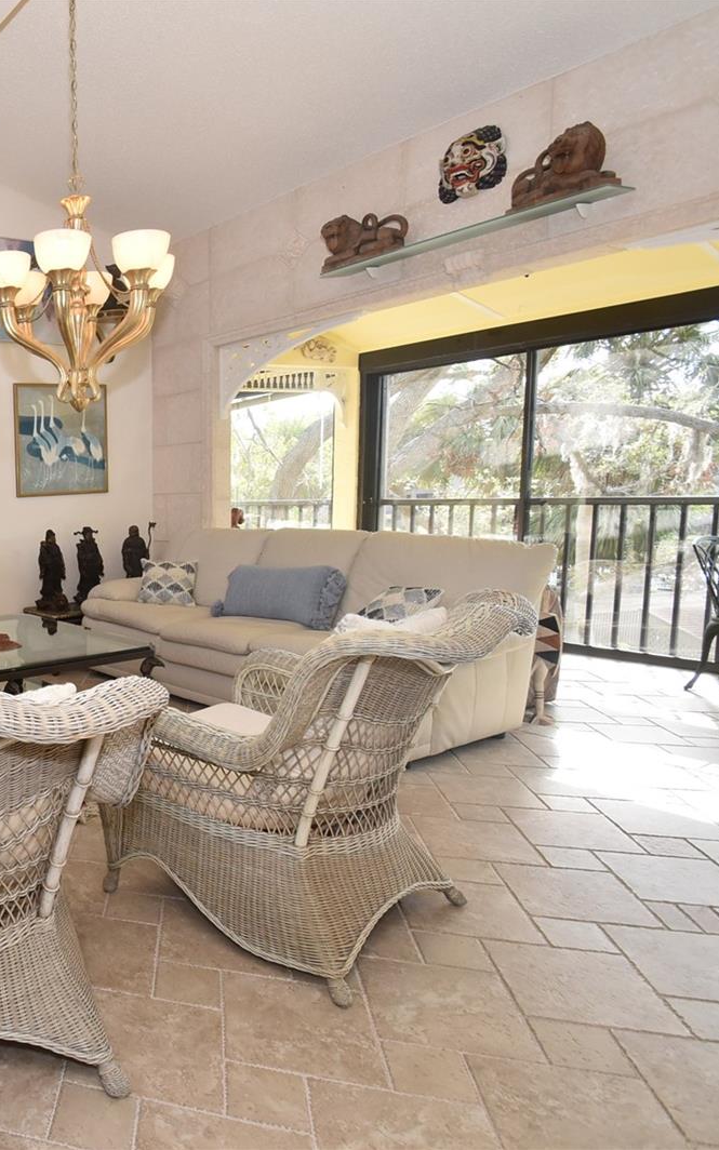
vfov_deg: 77.2
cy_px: 573
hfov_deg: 42.8
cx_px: -52
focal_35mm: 23
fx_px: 721
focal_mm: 10
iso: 450
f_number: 5.6
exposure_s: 1/125
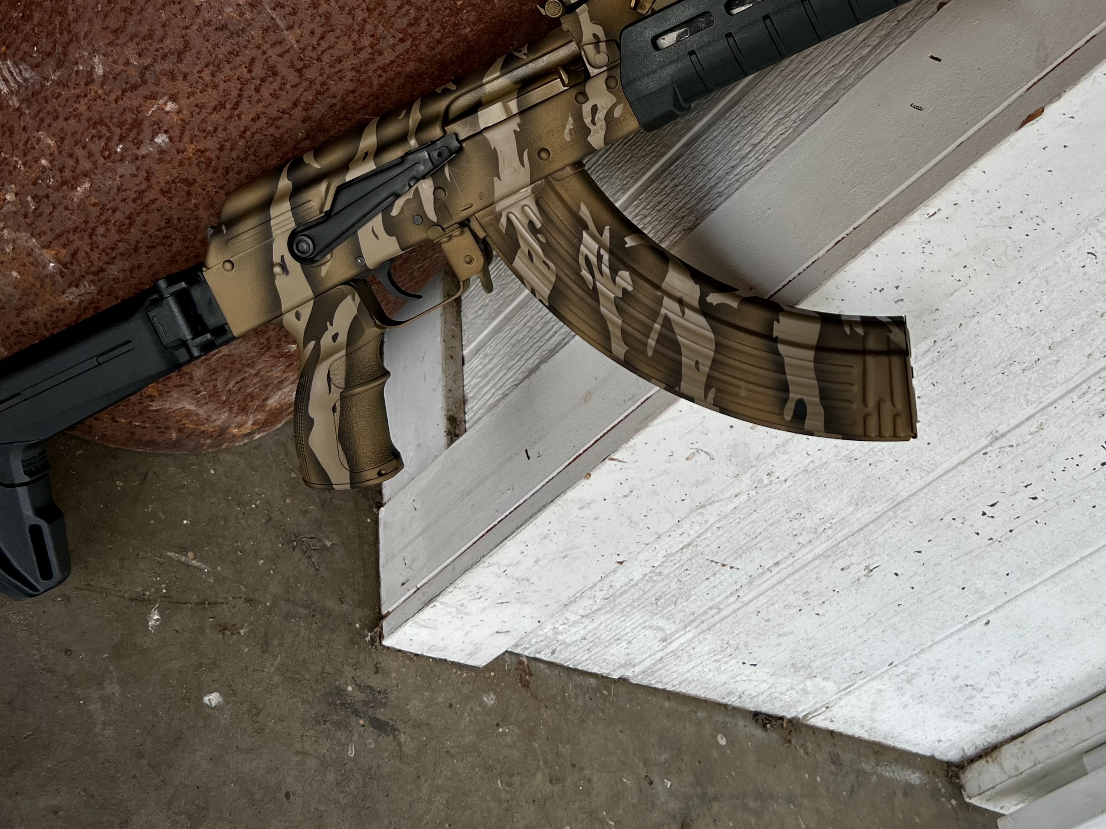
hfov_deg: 47.4
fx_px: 1246
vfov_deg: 36.0
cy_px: 213
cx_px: 699
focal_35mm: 39
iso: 50
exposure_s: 1/358
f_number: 1.5
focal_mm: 5.7
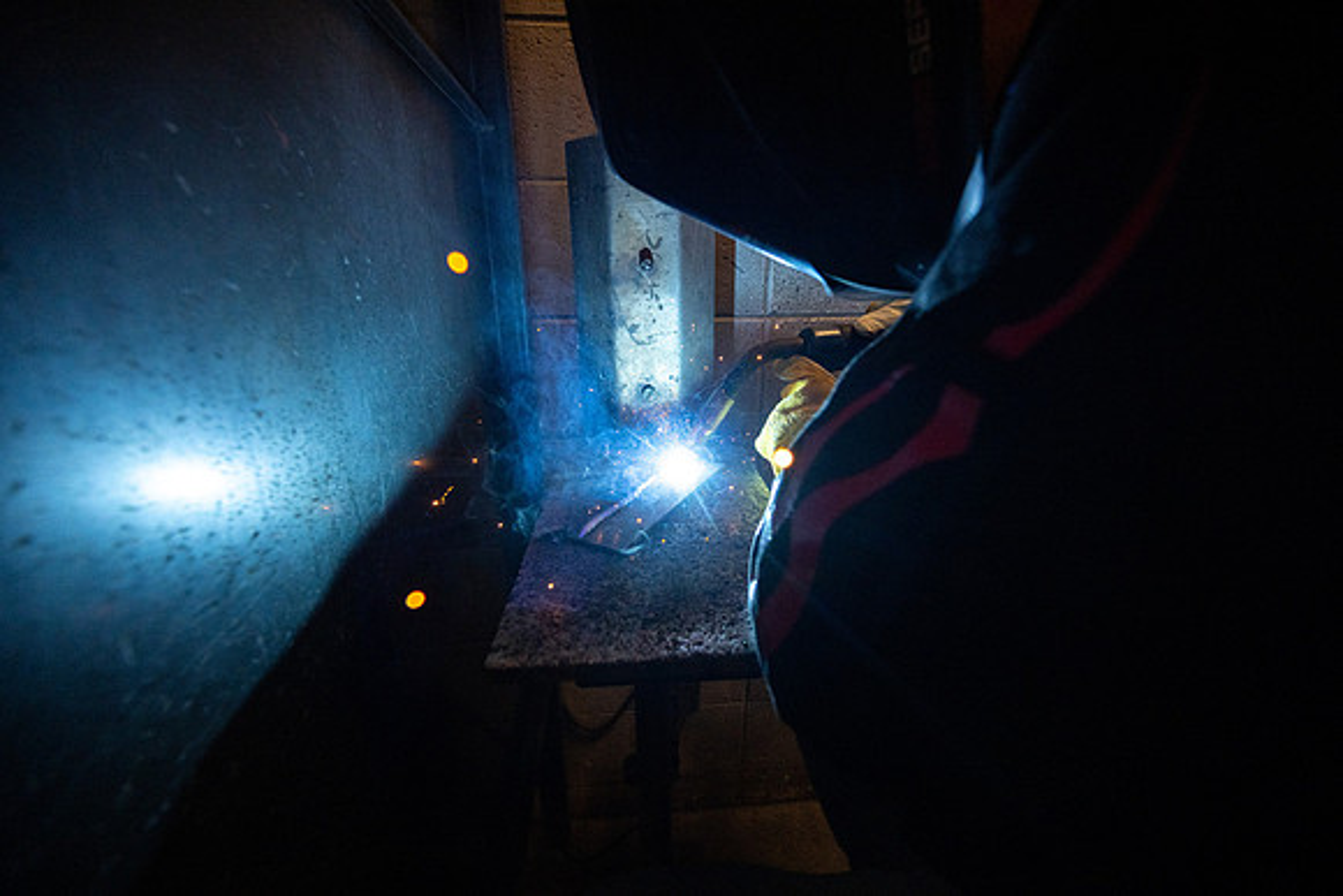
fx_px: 522
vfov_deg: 81.2
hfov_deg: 104.2
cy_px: 448
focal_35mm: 14
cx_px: 672
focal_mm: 14
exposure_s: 1/3200
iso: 2000
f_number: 4
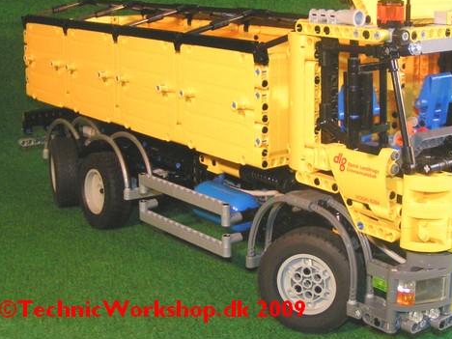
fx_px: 679
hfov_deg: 36.7
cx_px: 276
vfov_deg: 27.9
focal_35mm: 52
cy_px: 117
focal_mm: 5.8
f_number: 2.8
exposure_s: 1/40
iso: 200
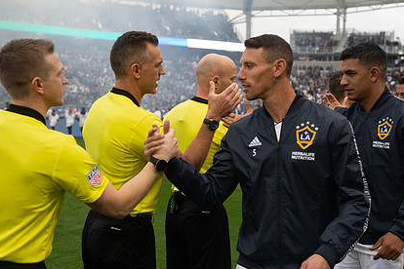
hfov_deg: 35.5
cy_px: 141
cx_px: 241
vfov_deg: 24.2
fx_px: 628
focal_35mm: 56
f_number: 3.5
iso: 500
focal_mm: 40
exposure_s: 1/640
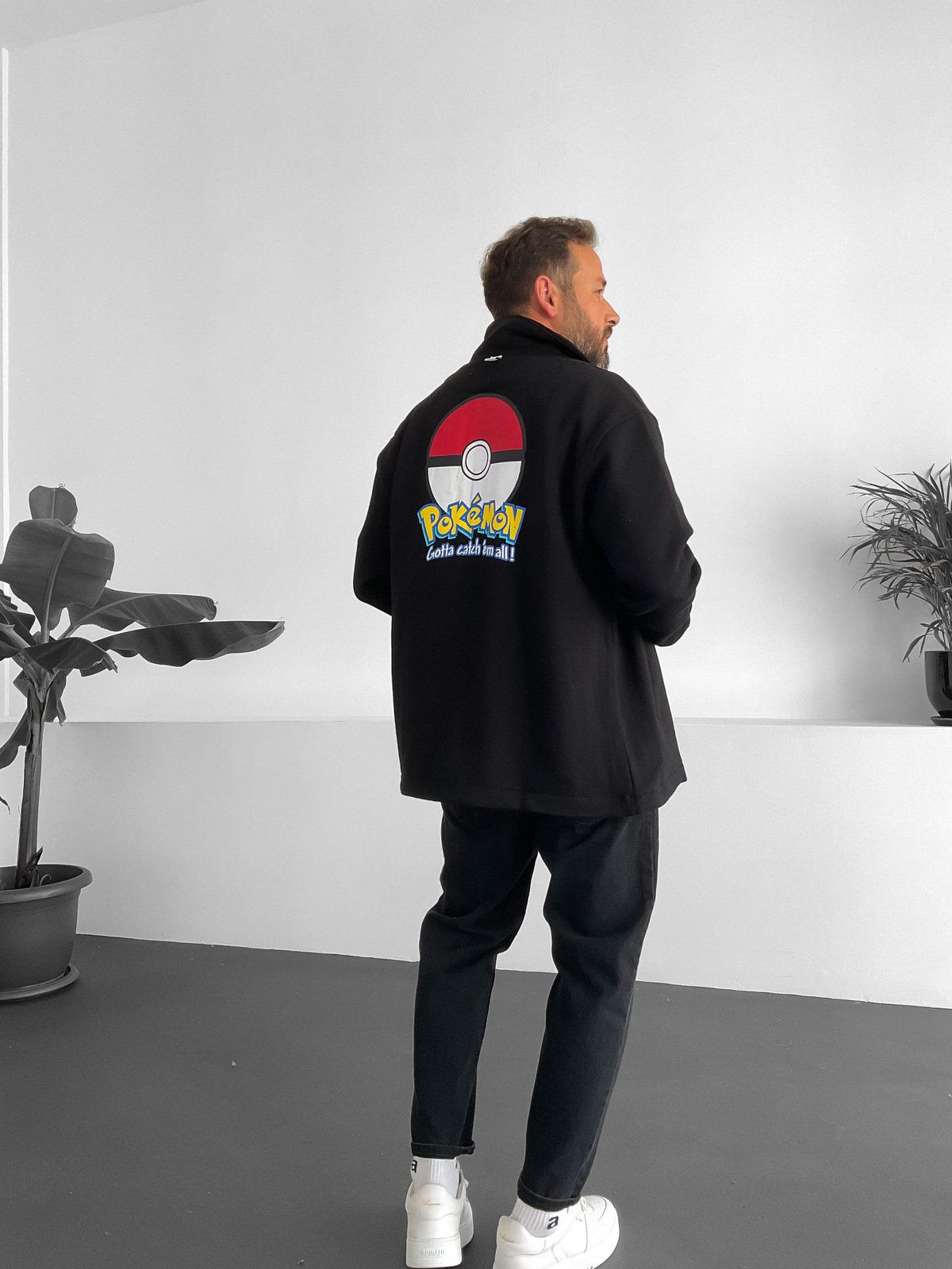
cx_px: 476
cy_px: 634
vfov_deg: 61.7
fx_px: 1063
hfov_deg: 48.2
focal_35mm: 29
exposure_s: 1/120
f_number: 1.8
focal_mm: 3
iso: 50
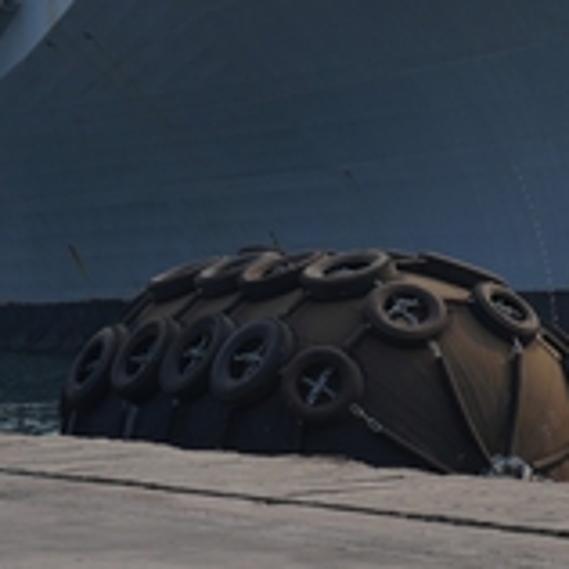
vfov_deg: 8.6
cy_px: -142
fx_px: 3719
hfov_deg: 8.7
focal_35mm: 200
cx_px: 36
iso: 100
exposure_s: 1/400
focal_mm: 58
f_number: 6.3
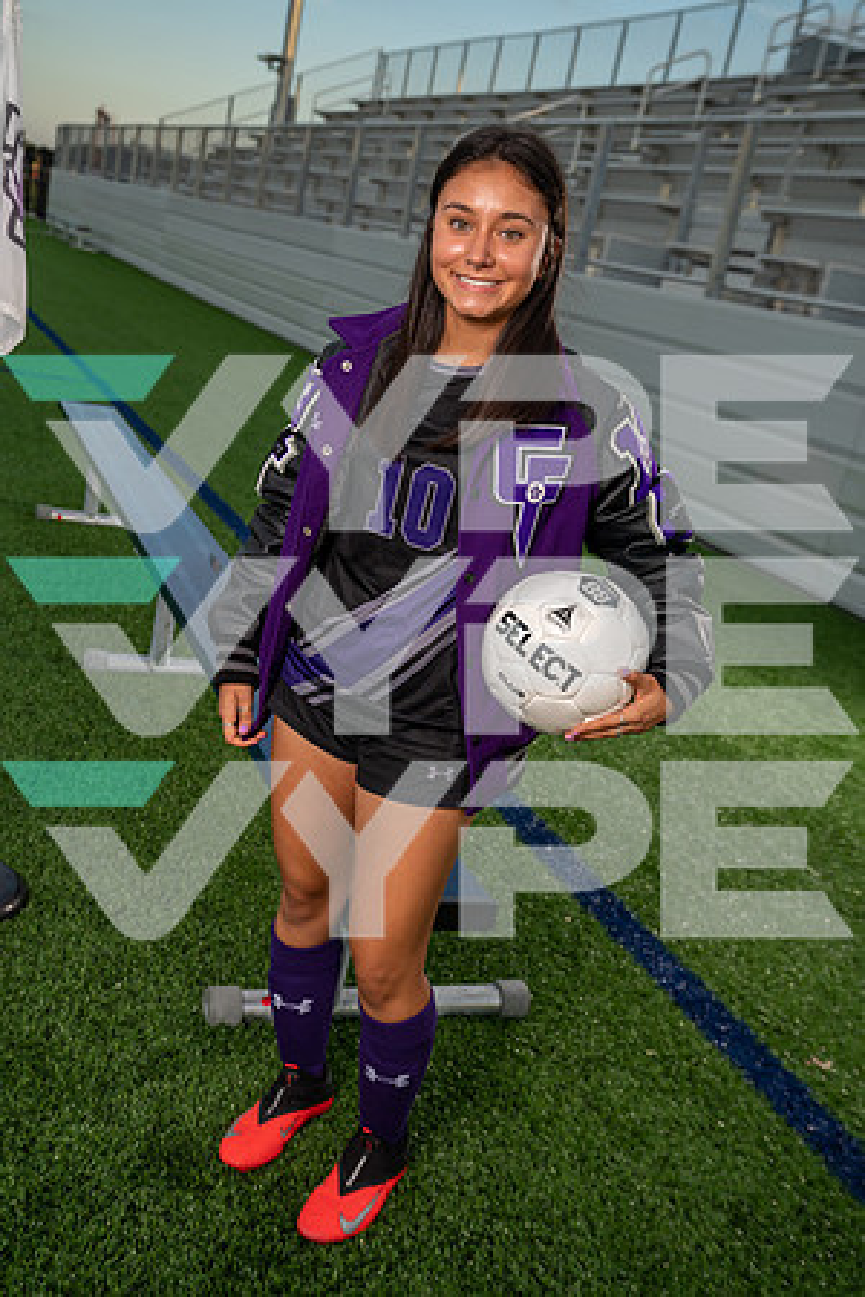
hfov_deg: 35.1
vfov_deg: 50.7
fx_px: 1369
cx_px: 432
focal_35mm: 38
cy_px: 648
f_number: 5
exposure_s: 1/400
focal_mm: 38
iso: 320
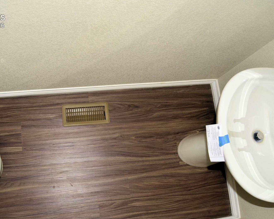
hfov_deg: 47.7
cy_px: 110
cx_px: 109
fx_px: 308
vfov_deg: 39.1
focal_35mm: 38
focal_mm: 22
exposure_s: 1/80
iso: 200
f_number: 3.5
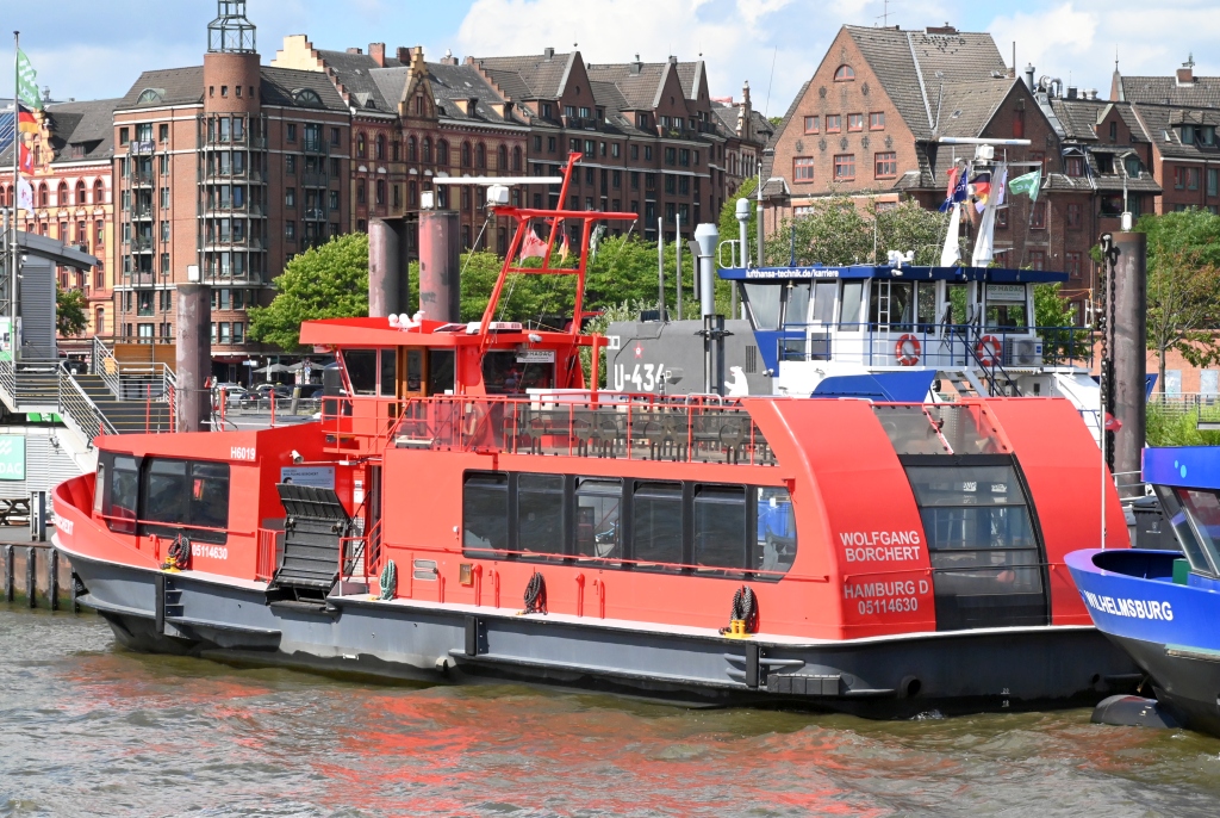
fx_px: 3326
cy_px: 409
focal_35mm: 98
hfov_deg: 20.8
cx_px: 610
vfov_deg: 14.0
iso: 4000
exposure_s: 1/2500
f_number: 13
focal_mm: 98
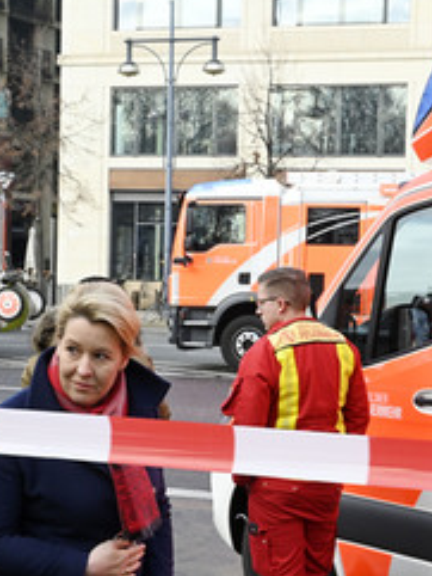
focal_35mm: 79
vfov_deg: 24.7
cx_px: 235
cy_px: 323
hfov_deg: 18.7
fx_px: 1313
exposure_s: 1/320
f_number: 13
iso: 2000
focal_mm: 44
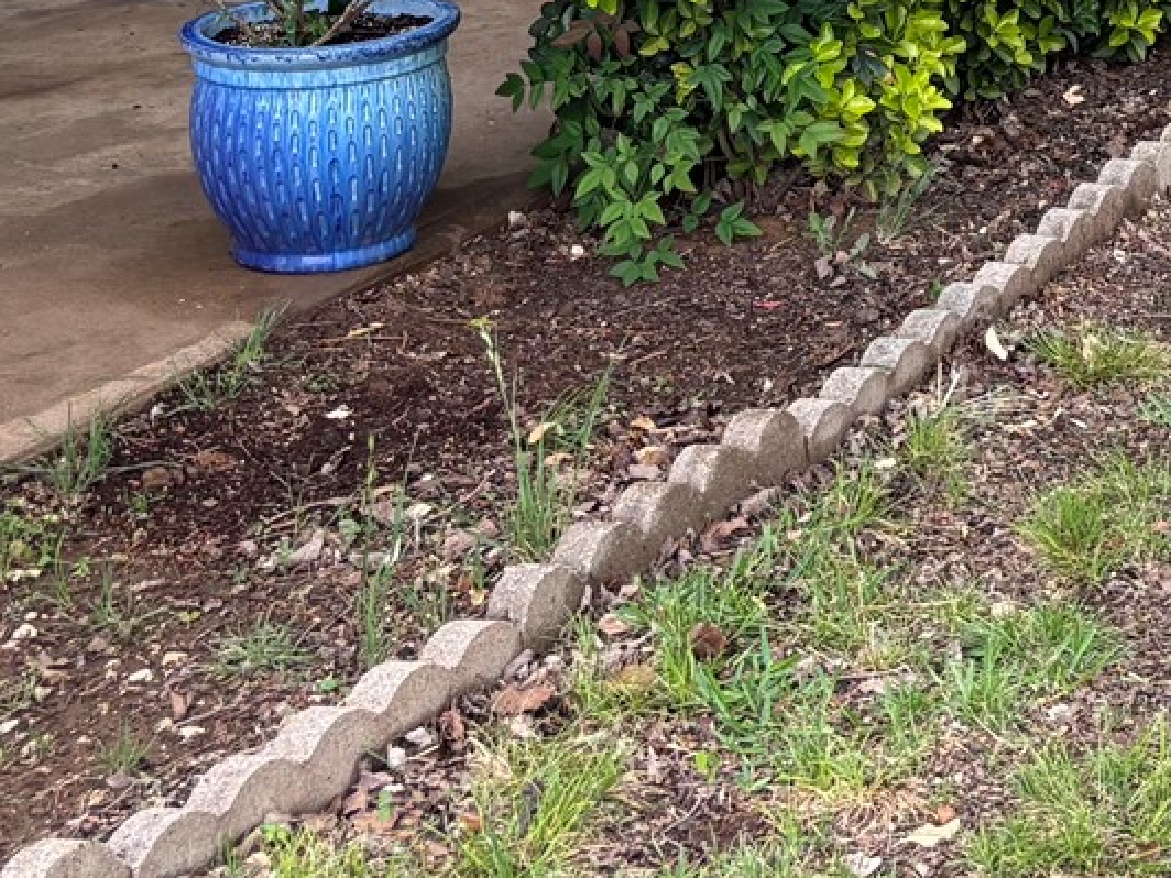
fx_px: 3383
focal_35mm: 100
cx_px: 1301
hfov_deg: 18.8
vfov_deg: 13.3
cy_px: -726
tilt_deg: -0.7
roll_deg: +1.5
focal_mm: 5.96
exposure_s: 1/121
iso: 64
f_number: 1.6
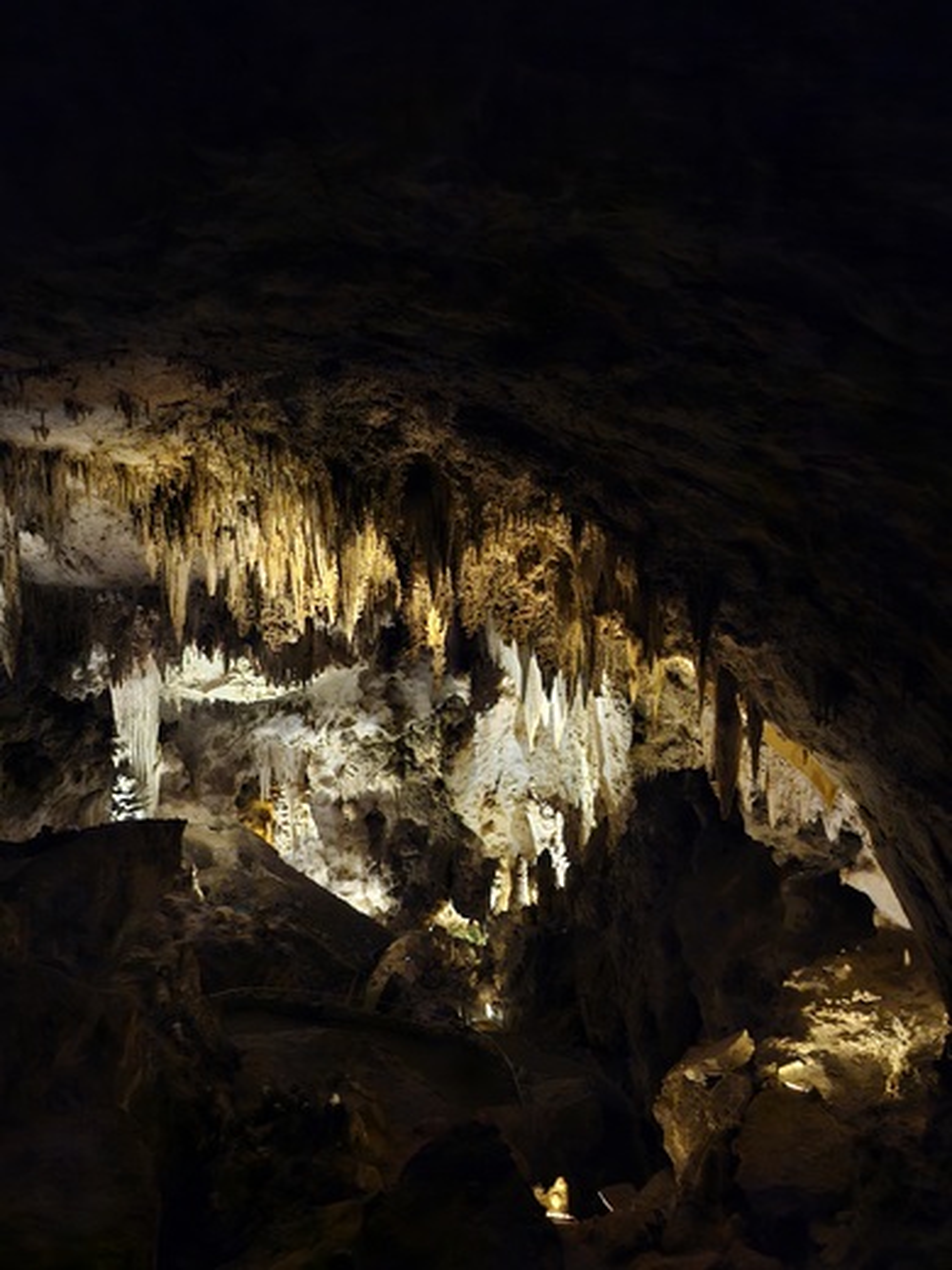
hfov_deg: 58.9
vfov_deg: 73.9
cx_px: 476
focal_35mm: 23
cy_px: 635
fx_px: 843
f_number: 1.8
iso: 1600
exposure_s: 1/12
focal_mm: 5.54
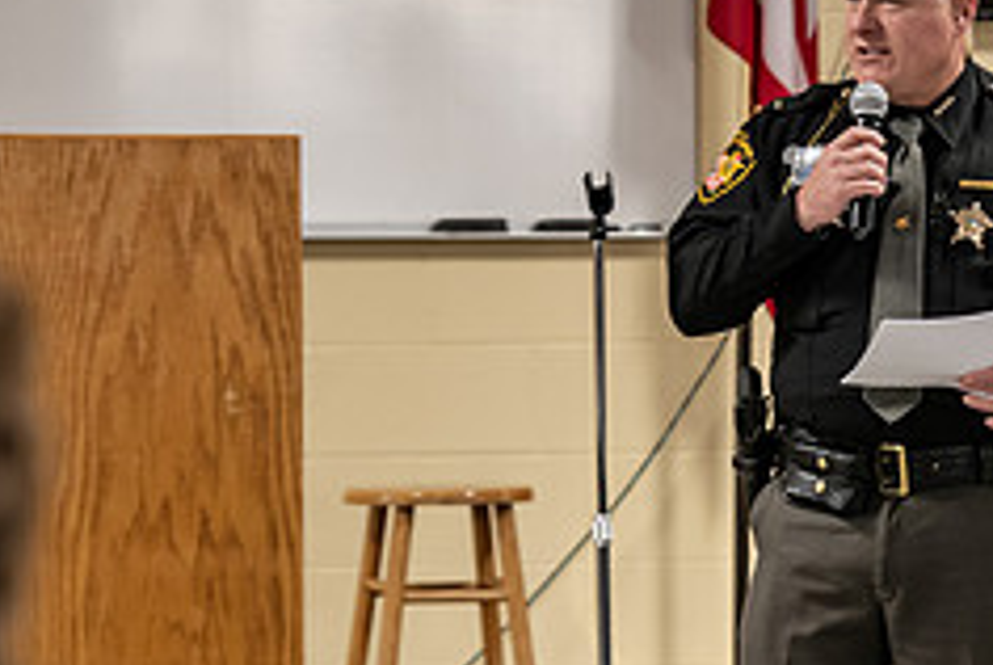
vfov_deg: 4.8
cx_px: 900
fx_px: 7871
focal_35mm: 285
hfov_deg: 7.2
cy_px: 583
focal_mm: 116
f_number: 3.2
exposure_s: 1/125
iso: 1600
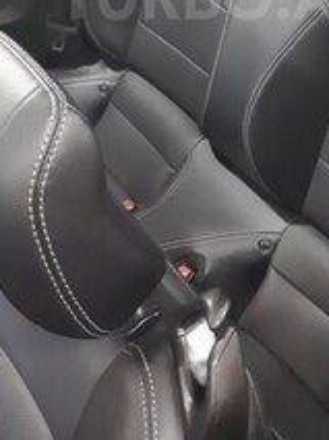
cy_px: -4
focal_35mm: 63
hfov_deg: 23.1
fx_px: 801
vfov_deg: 28.8
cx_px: 217
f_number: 1.9
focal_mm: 3.6
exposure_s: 1/10
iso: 1600
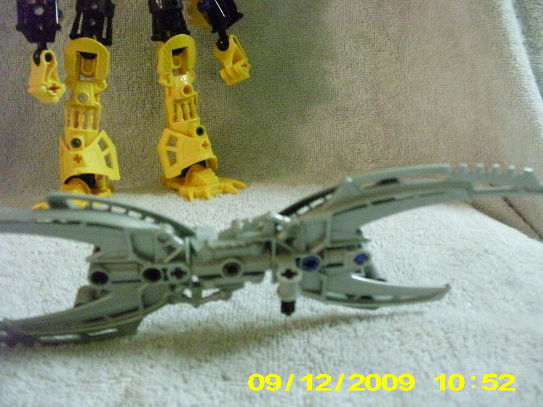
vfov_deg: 37.7
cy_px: 204
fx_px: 596
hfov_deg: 49.0
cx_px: 272
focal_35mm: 38
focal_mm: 6.3
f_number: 3.1
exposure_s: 1/21
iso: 1600
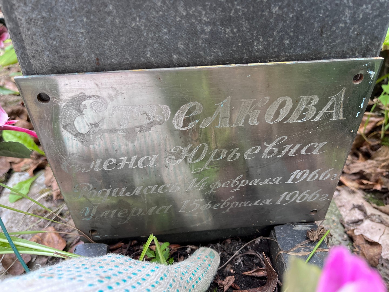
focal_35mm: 26
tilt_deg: -42.4
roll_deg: +4.8
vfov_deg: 53.1
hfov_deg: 67.3
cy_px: 146
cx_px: 194
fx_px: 292
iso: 100
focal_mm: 5.1
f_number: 1.6
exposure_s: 1/122
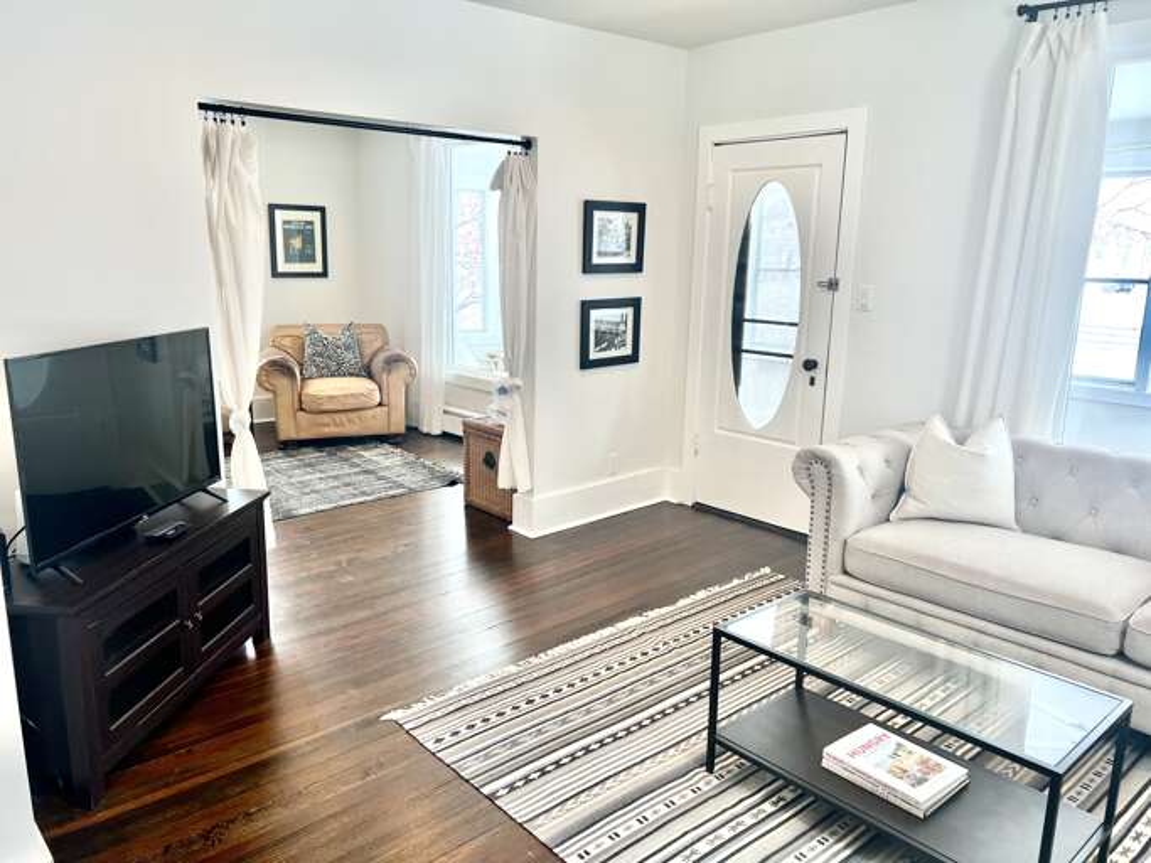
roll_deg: -0.6
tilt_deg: -12.3
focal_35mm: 26
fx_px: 864
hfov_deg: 67.3
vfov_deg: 53.0
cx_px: 576
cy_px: 432
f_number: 1.5
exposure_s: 1/120
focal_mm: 5.7
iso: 64
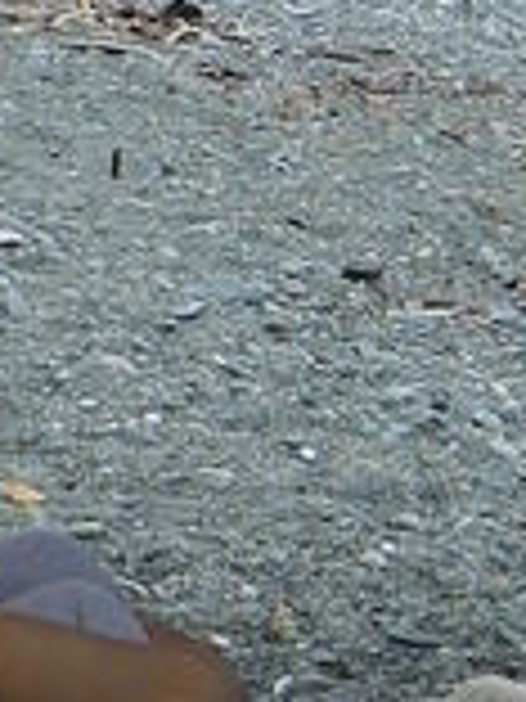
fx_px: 5288
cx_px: 517
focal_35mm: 261
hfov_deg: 5.7
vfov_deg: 7.4
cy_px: -477
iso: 80
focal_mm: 6.1
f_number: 9.2
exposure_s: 1/125
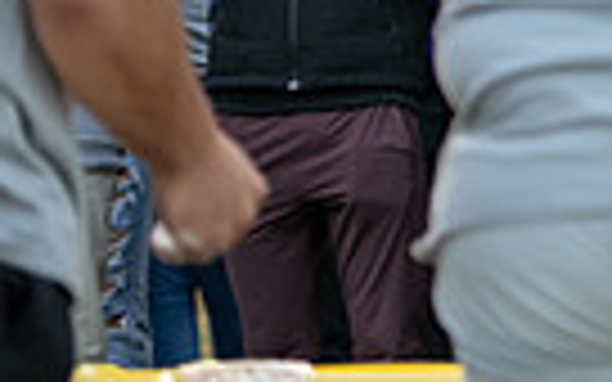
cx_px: 1264
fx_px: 7405
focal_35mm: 444
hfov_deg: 4.7
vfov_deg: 2.9
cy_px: -276
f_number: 3.2
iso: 800
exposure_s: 1/320
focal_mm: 102
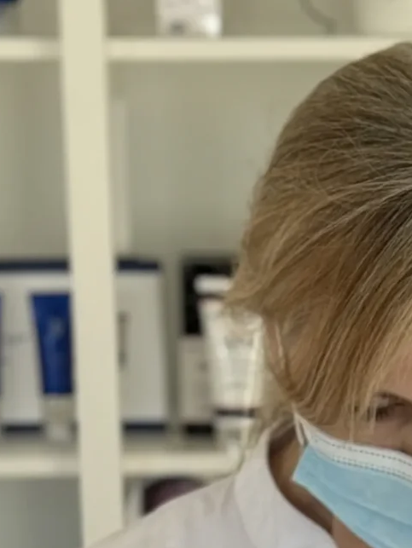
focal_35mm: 191
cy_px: 818
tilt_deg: -13.2
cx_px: 438
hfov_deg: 7.7
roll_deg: +0.4
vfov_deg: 10.0
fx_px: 3028
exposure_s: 1/187
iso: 50
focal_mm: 6.76
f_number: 1.78
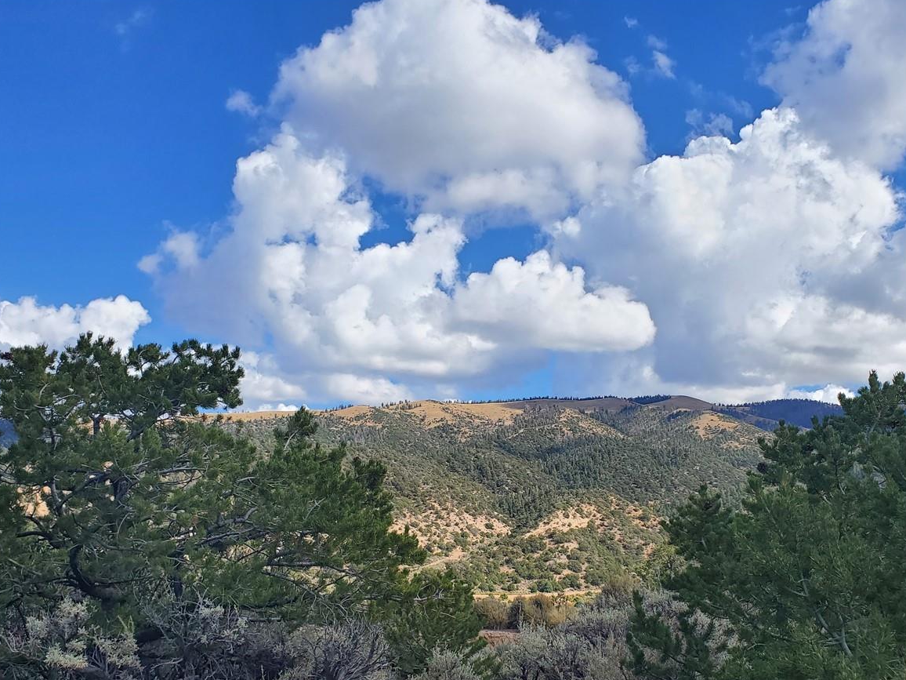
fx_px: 942
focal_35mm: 36
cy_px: 463
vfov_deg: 39.1
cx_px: 515
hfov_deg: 51.2
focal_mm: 4.3
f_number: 2.4
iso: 50
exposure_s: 1/1603
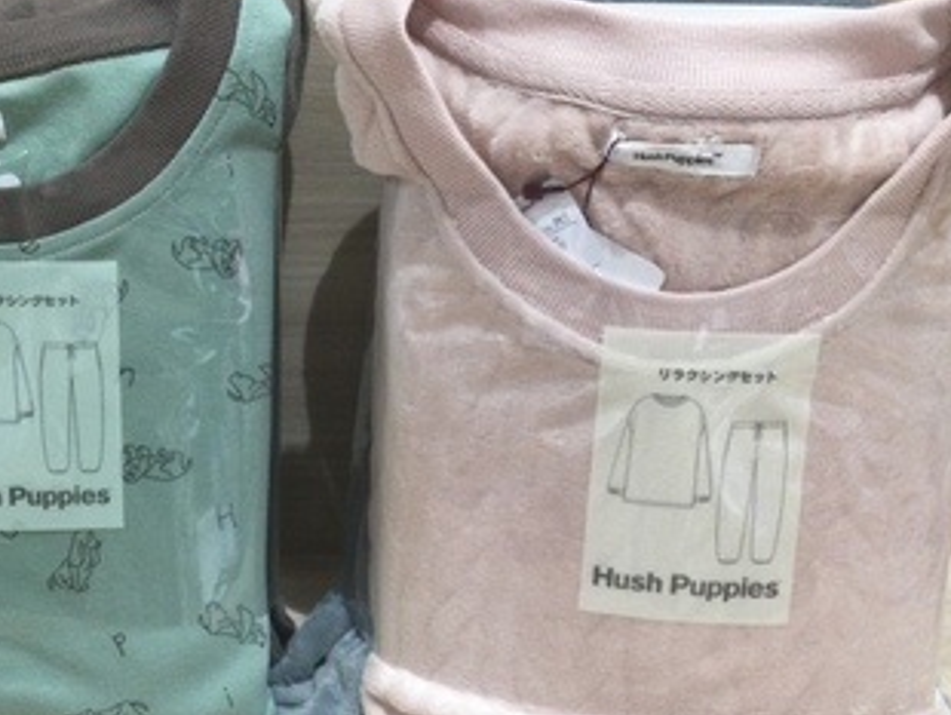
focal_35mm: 50
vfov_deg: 29.1
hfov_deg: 37.9
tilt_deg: -27.7
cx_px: 350
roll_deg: -3.6
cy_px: 388
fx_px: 1375
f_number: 2.4
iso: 50
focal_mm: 3.3
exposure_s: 1/30
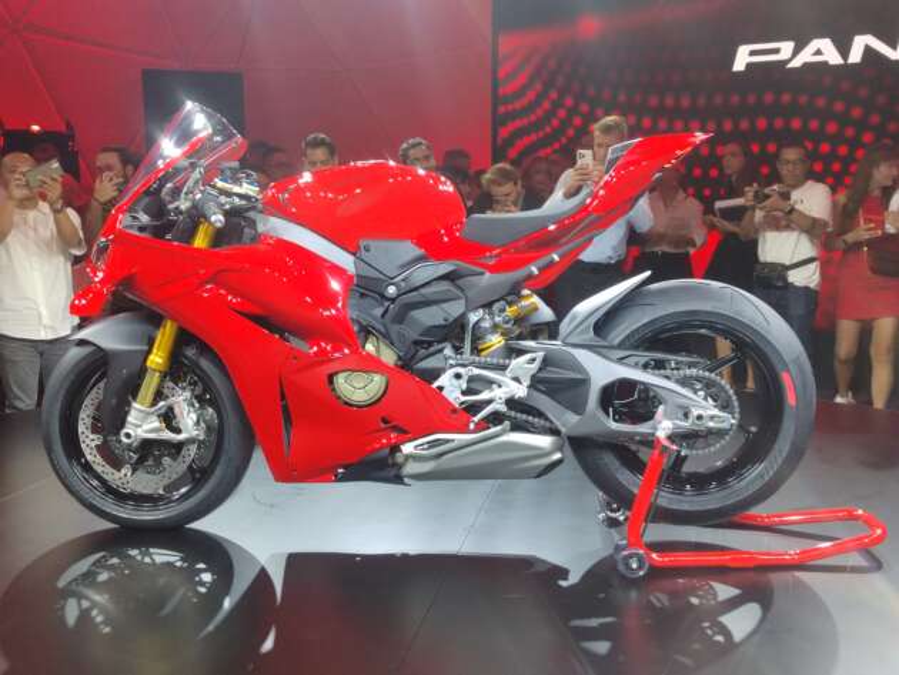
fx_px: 935
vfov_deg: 39.7
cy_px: 338
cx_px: 450
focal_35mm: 36
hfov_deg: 51.3
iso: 1822
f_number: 1.9
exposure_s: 1/100
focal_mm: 5.52
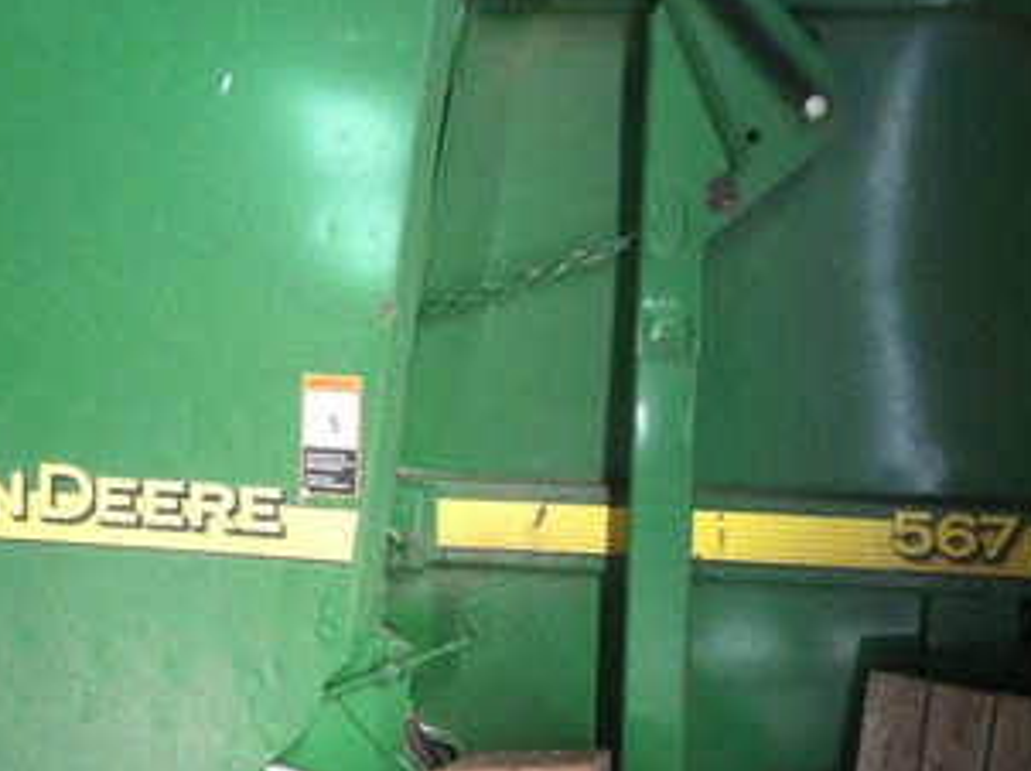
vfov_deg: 23.2
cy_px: 433
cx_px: 396
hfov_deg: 30.6
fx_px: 1875
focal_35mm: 63
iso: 500
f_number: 2.8
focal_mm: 3.85
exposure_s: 1/15
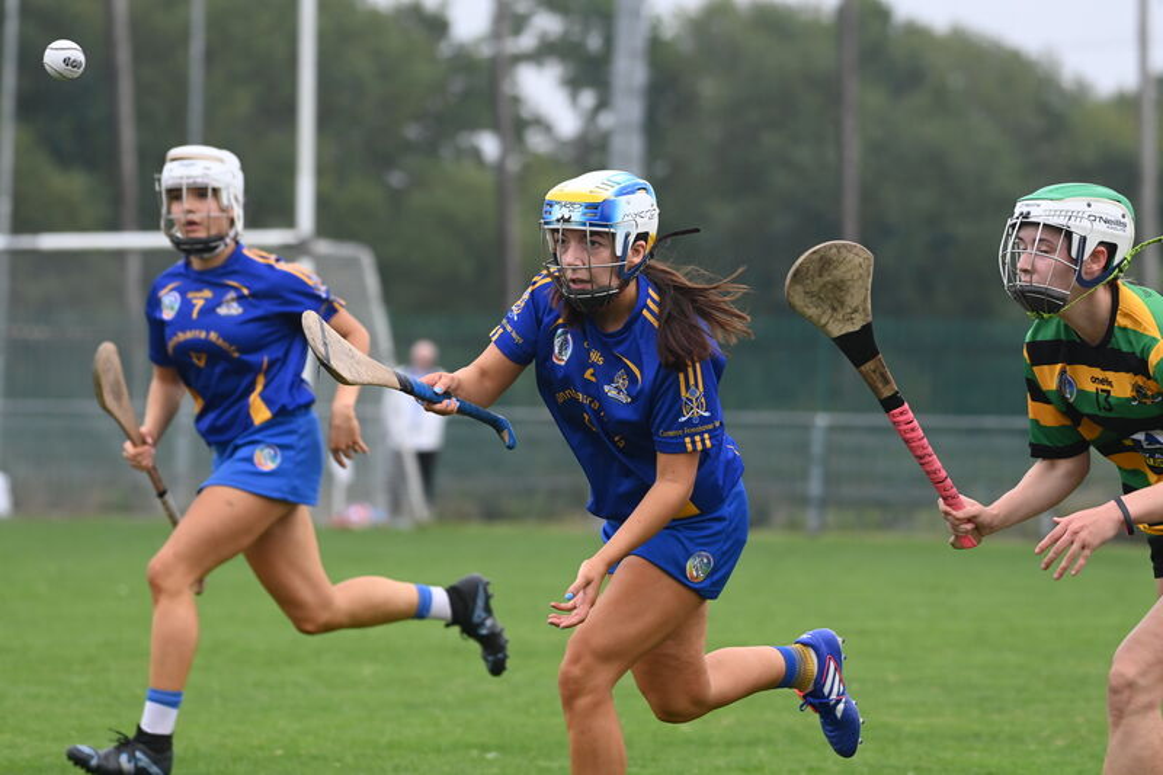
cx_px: 582
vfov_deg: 6.2
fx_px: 7105
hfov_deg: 9.4
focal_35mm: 220
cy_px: 388
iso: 1000
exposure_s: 1/1000
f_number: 5.6
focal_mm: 220
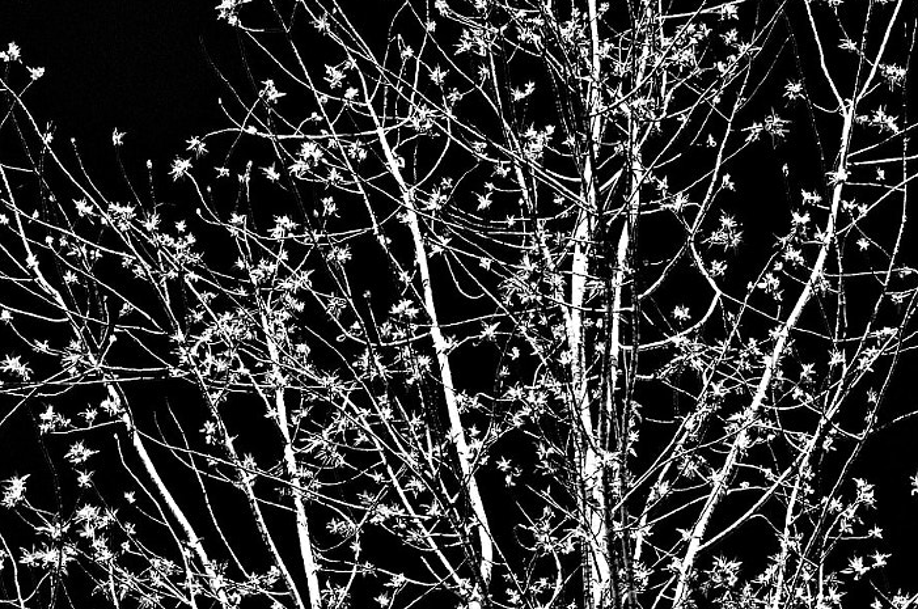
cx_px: 461
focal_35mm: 154
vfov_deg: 8.8
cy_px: 519
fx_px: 3924
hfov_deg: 13.3
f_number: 5.6
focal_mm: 45
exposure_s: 1/125
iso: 200
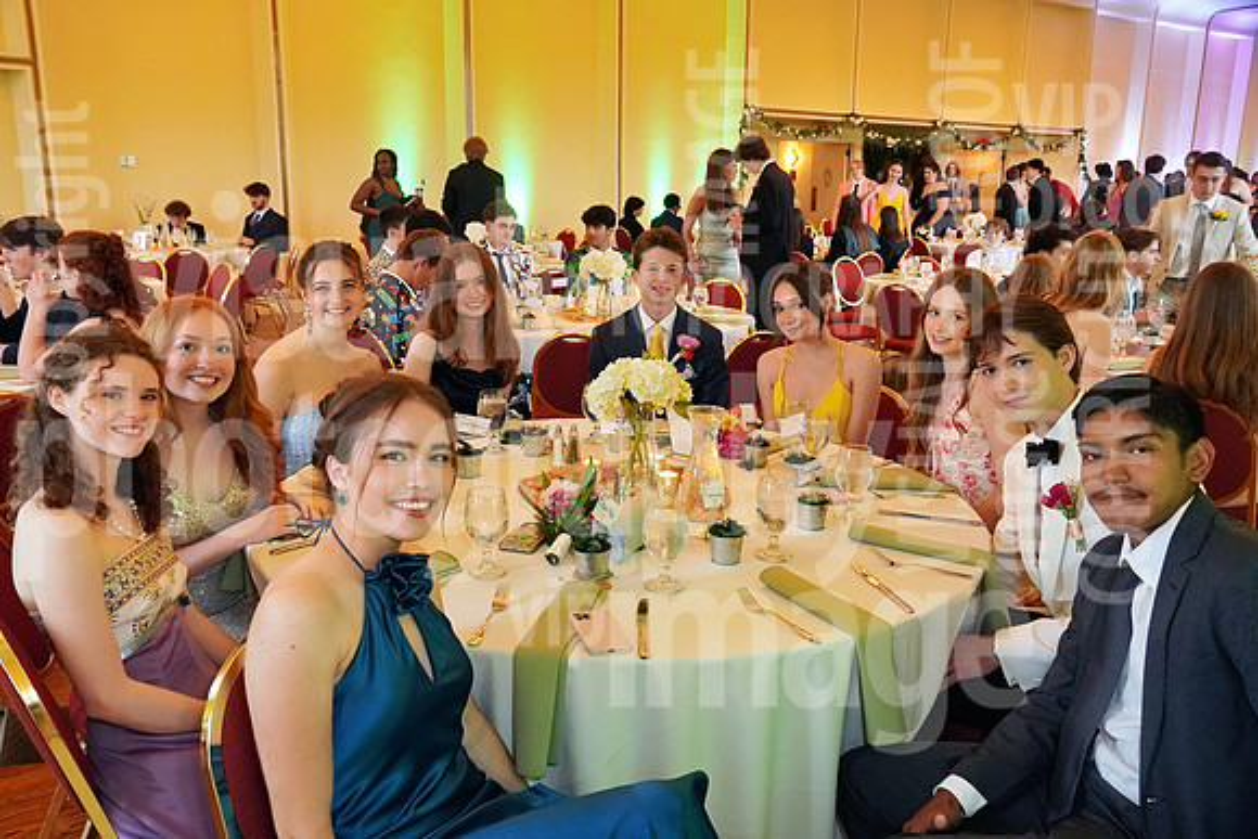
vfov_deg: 43.6
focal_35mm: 30
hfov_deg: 61.9
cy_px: 420
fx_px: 1049
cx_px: 629
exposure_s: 1/50
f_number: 5.6
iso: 4000
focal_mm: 20
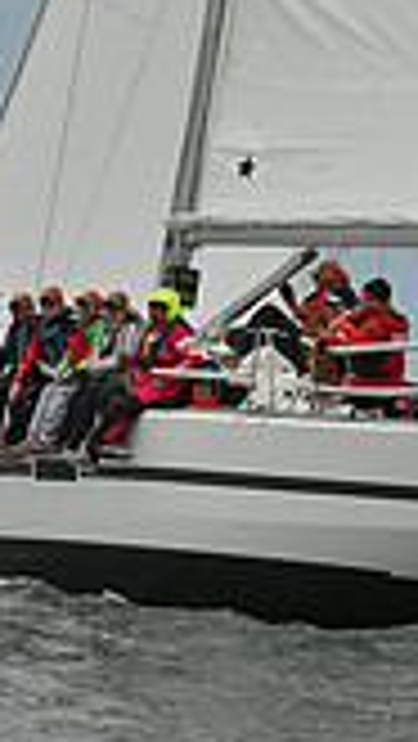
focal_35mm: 258
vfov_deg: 8.2
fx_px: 5076
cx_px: 182
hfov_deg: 4.7
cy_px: -409
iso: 320
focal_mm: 70
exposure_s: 1/1000
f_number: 14
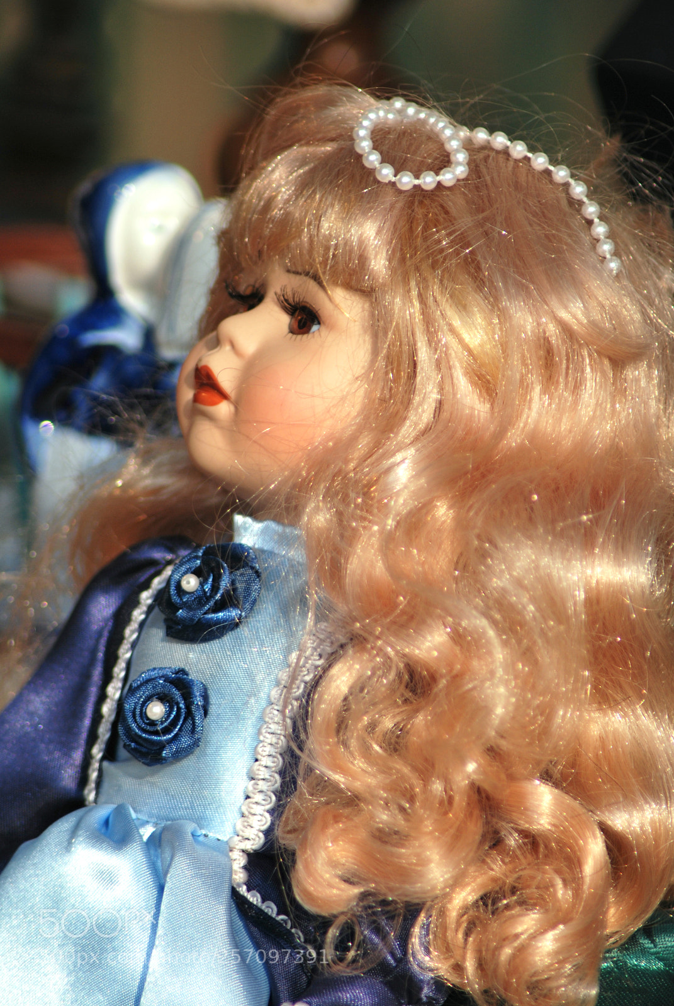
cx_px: 337
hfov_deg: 3.1
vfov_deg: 4.6
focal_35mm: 450
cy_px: 503
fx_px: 12601
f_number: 5.6
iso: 160
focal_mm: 300
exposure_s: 1/500
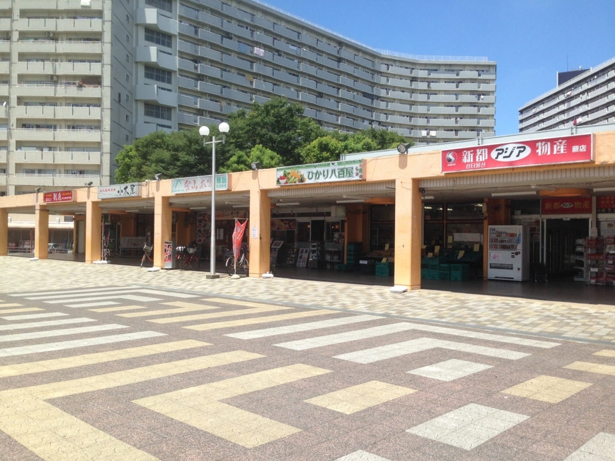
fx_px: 586
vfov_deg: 42.9
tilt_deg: -0.6
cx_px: 308
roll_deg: -0.3
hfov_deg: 55.4
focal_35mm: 33
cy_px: 230
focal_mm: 4.12
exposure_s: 1/1290
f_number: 2.4
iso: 50
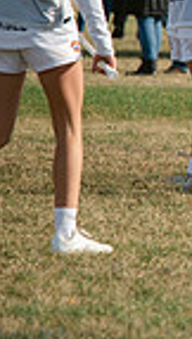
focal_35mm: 848
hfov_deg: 1.4
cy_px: 41
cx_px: 676
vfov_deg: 2.5
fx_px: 7635
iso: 250
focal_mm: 200
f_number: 5
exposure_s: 1/1600
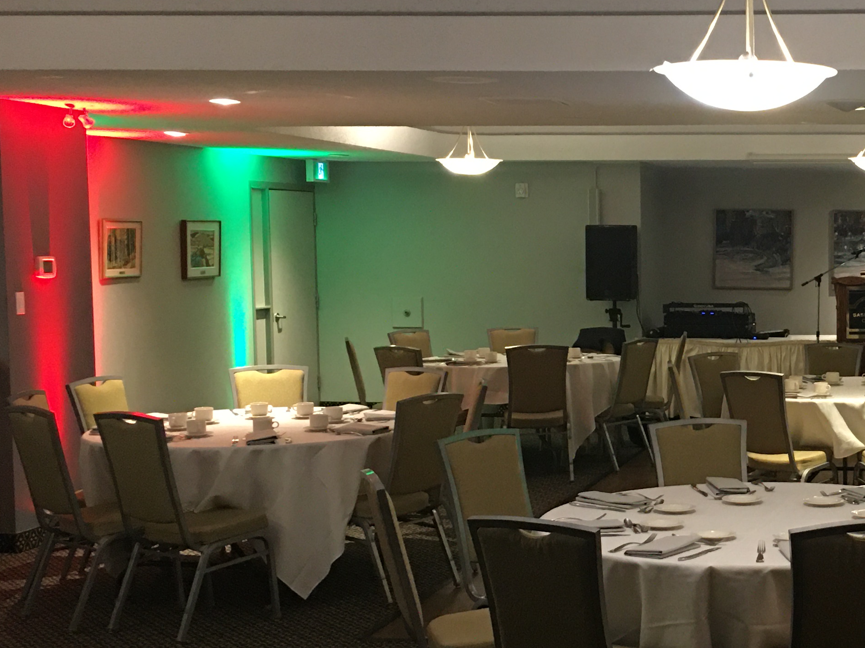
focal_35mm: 62
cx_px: 883
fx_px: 1549
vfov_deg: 23.6
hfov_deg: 29.0
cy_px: 357
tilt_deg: -3.8
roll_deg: -0.8
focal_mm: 4.15
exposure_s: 1/15
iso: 100
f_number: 2.2
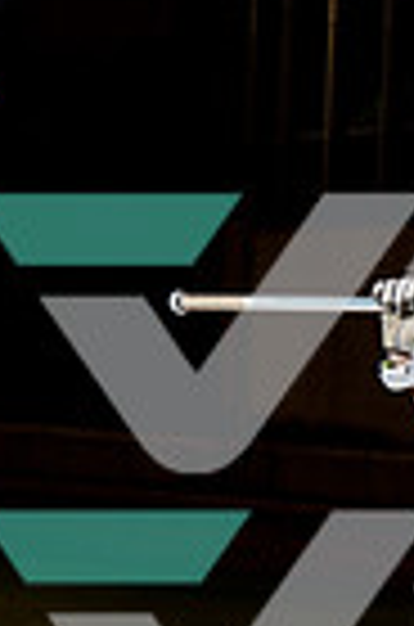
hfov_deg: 8.4
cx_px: 644
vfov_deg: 12.8
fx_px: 2756
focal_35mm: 159
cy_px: 653
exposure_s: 1/250
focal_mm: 49
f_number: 4
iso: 400
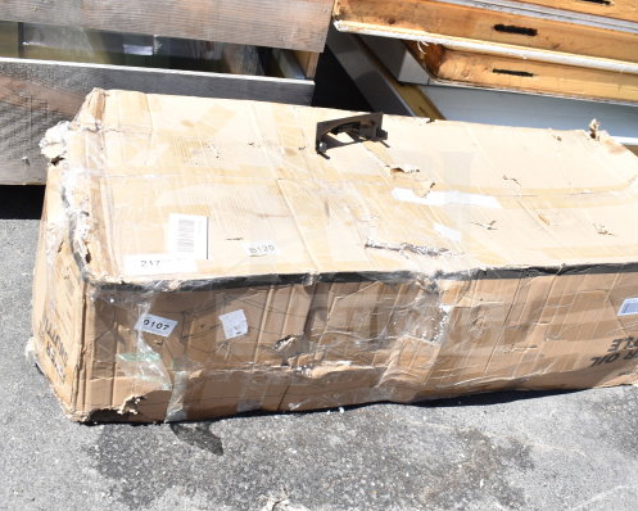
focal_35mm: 38
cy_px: 254
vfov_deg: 39.2
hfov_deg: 47.8
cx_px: 359
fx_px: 718
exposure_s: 1/200
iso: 200
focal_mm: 22
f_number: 7.1
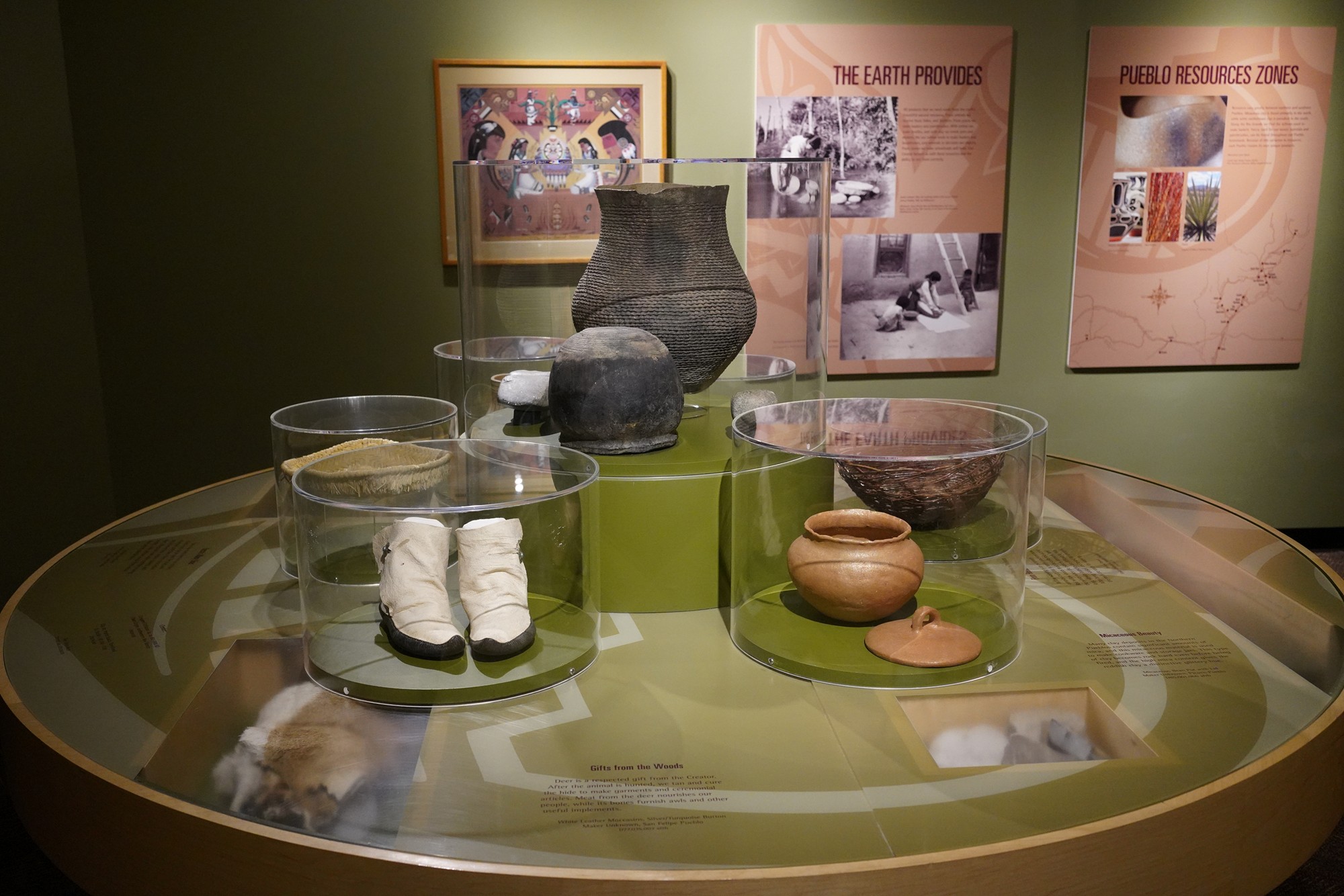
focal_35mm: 34
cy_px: 448
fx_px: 1269
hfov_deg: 55.8
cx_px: 672
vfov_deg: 38.9
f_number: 5.6
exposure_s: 1/100
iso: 6400
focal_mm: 34
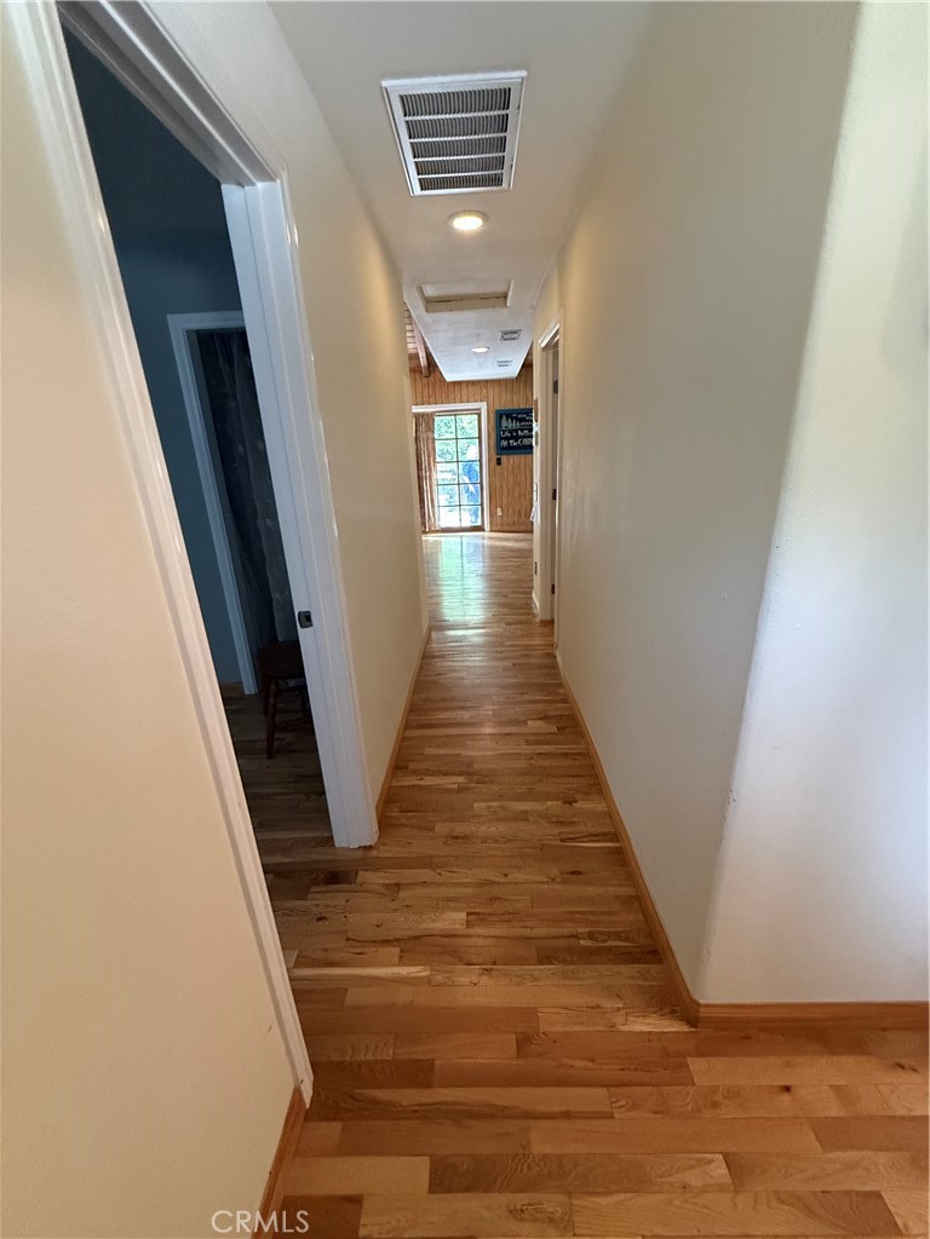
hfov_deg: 85.7
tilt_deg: -18.0
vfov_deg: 102.1
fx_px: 502
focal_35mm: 14
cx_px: 465
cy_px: 620
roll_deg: +3.1
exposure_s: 1/60
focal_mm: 2.22
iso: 800
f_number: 2.2
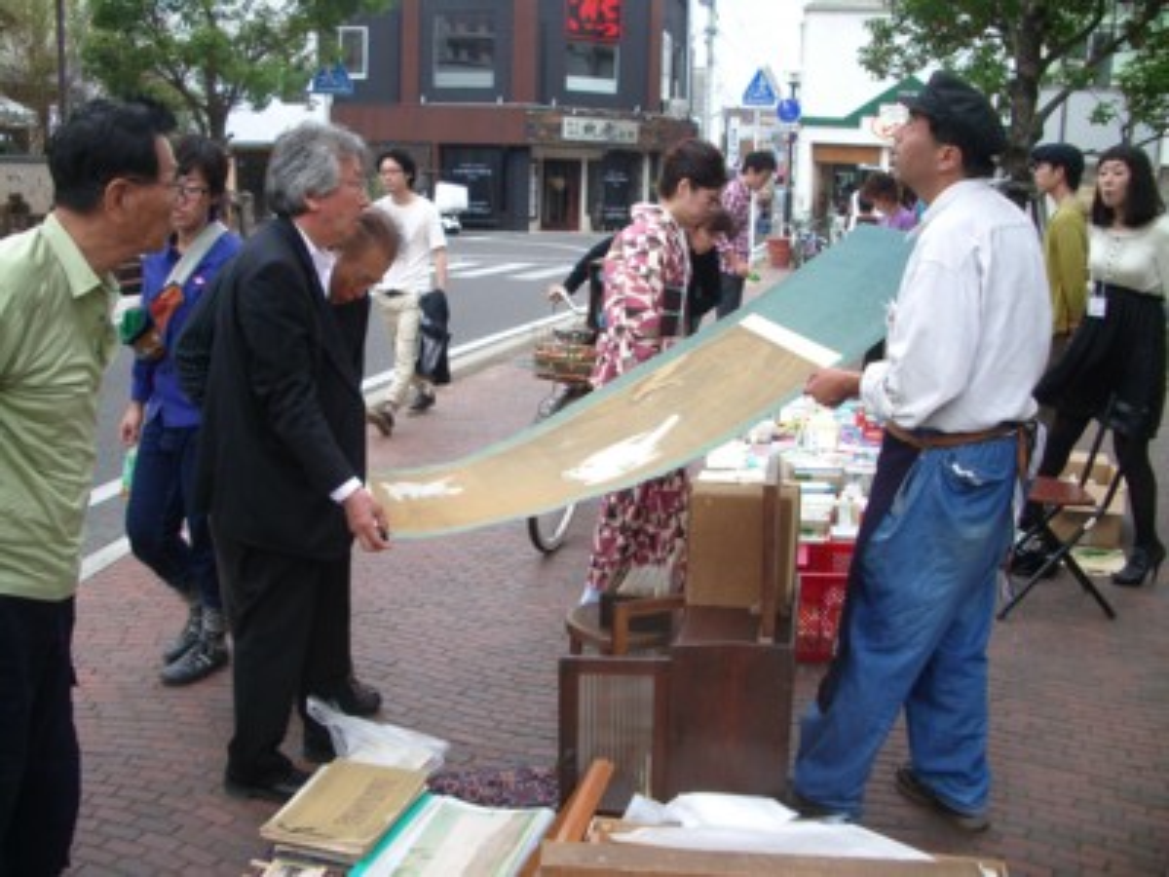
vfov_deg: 40.7
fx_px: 1182
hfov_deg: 52.6
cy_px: 438
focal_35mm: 35
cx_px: 584
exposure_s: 1/160
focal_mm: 5.8
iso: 80
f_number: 2.6
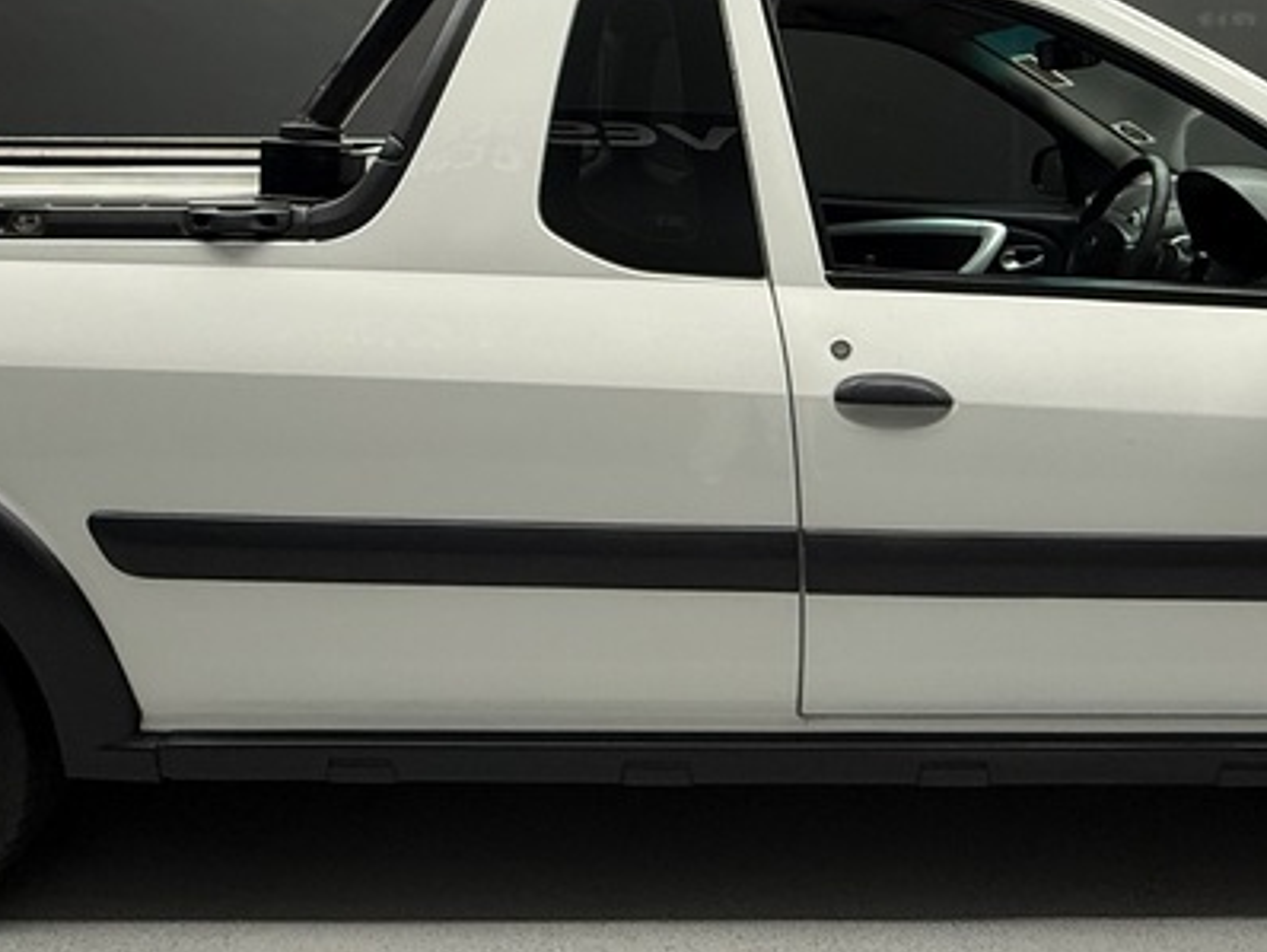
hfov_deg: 51.2
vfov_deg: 38.9
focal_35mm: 36
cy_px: 271
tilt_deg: -6.5
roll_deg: +1.8
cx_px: 719
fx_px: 1318
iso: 200
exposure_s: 1/100
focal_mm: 2.22
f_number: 2.2
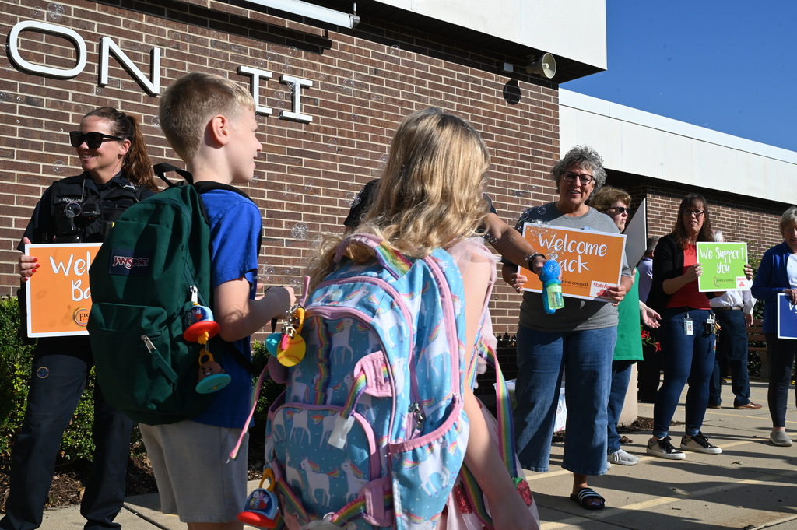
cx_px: 398
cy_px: 265
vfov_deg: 35.9
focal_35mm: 37
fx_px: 818
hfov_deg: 51.9
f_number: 14
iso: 800
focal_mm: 37
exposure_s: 1/800
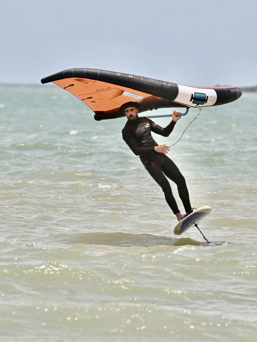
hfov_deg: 2.4
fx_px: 6215
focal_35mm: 628
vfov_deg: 3.2
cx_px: 102
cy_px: 117
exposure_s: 1/750
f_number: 5.6
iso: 100
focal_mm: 320
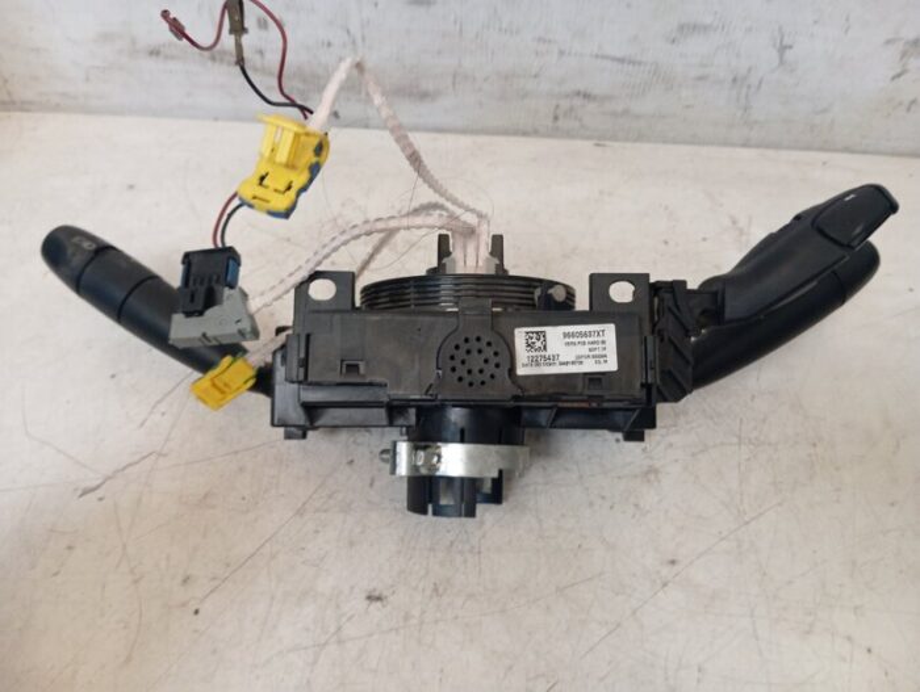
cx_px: 460
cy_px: 346
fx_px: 745
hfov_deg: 63.4
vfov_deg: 49.9
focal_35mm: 28
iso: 695
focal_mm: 4.22
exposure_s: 1/33.3
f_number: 1.8
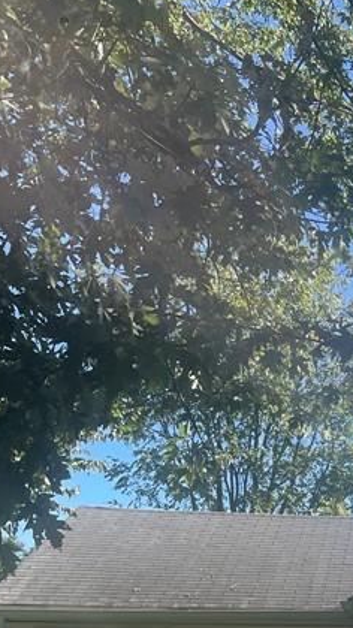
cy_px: 508
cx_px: 703
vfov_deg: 29.8
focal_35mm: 69
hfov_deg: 14.5
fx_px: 1149
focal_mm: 4.2
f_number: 1.6
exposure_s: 1/2174
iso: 32
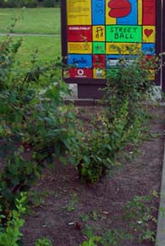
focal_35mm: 70
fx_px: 481
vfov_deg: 28.7
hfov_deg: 19.4
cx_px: 108
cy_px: 95
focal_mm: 5.8
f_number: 2.6
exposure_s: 1/60
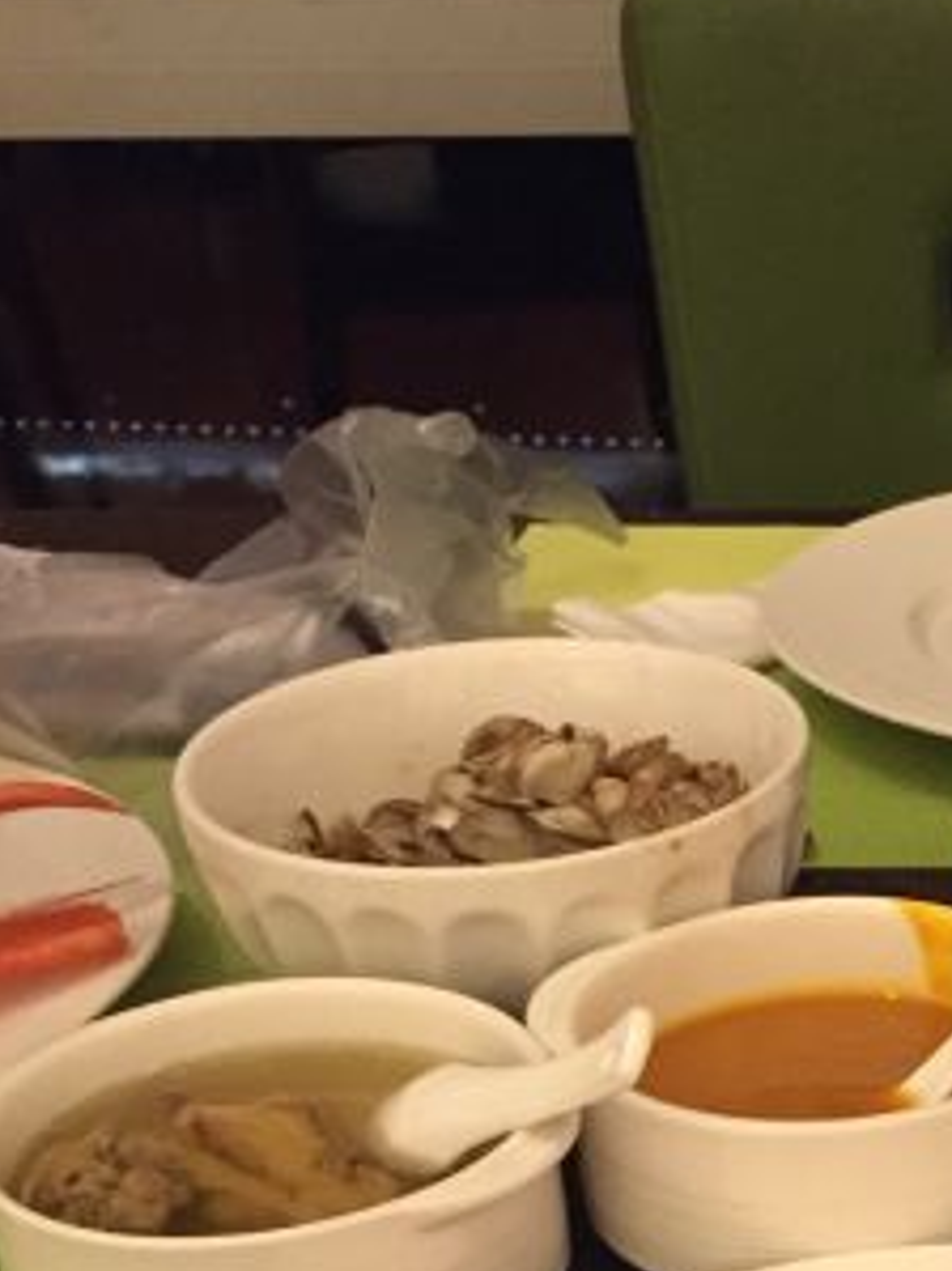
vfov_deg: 26.9
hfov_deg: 20.4
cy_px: 1292
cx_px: 1099
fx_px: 2495
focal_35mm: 68
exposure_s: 1/17
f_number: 2.2
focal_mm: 4.15
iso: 320
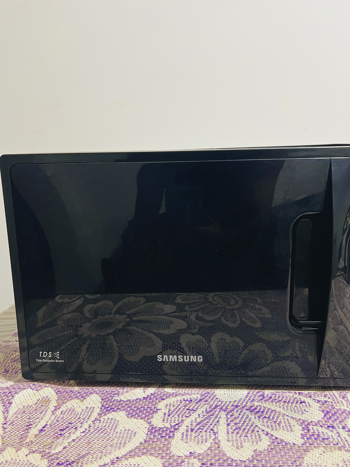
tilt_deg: -7.4
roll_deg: +1.1
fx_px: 351
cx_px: 175
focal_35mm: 26
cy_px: 234
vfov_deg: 67.3
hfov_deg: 53.1
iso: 200
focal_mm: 5.7
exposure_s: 1/50
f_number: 1.5
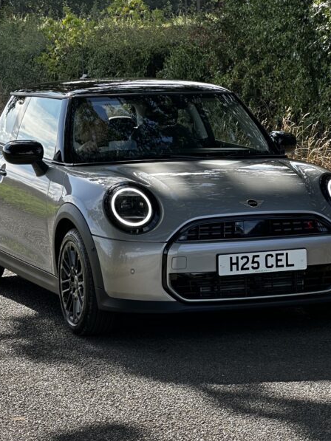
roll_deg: +1.3
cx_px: 120
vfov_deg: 14.9
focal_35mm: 132
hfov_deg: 11.2
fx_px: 1682
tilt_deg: -5.6
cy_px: 160
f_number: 2.8
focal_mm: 9
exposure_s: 1/206
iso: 32
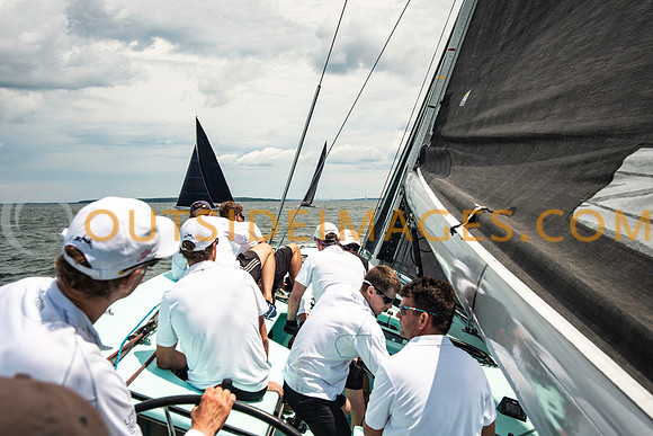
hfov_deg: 49.1
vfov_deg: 33.9
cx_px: 326
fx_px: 716
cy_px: 218
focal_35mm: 39
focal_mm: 31
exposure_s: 1/2000
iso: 250
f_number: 5.6
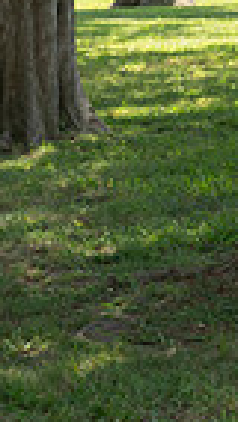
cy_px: 64
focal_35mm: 299
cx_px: -613
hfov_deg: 3.9
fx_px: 3351
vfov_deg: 7.2
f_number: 8
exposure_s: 1/160
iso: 400
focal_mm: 70
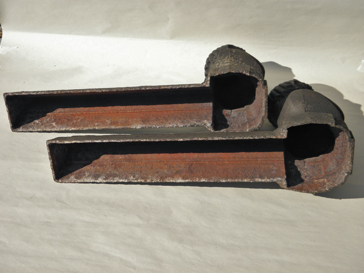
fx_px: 463
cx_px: 182
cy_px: 136
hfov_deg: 42.9
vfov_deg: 32.9
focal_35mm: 44
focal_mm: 7.9
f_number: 7.8
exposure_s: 1/200
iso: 100
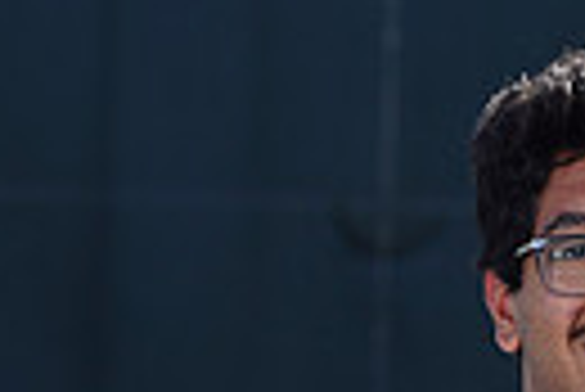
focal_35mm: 946
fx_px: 15390
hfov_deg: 2.2
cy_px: 579
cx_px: 486
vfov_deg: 1.5
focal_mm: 212
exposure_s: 1/200
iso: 100
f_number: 9
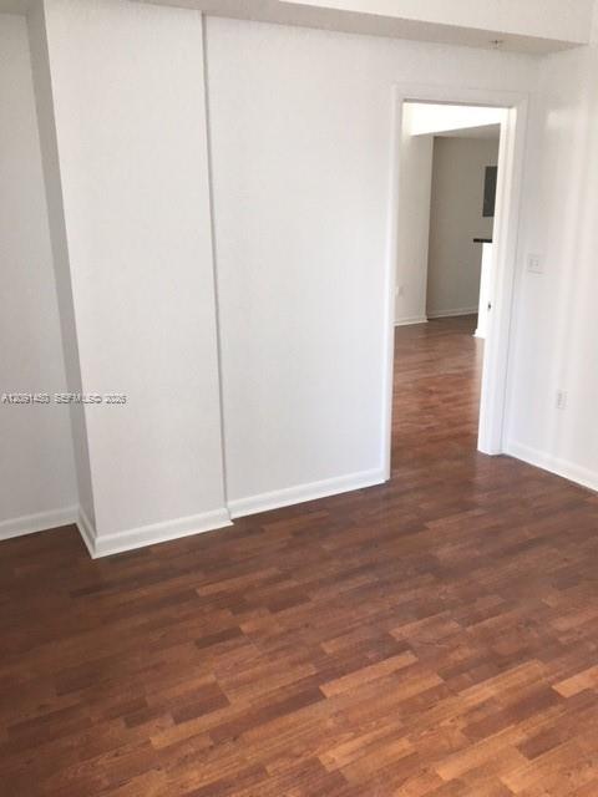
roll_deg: -0.5
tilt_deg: -16.8
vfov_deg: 61.7
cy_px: 398
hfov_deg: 48.2
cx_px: 299
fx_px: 668
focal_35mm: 29
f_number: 2.2
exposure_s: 1/30
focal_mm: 4.15
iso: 40
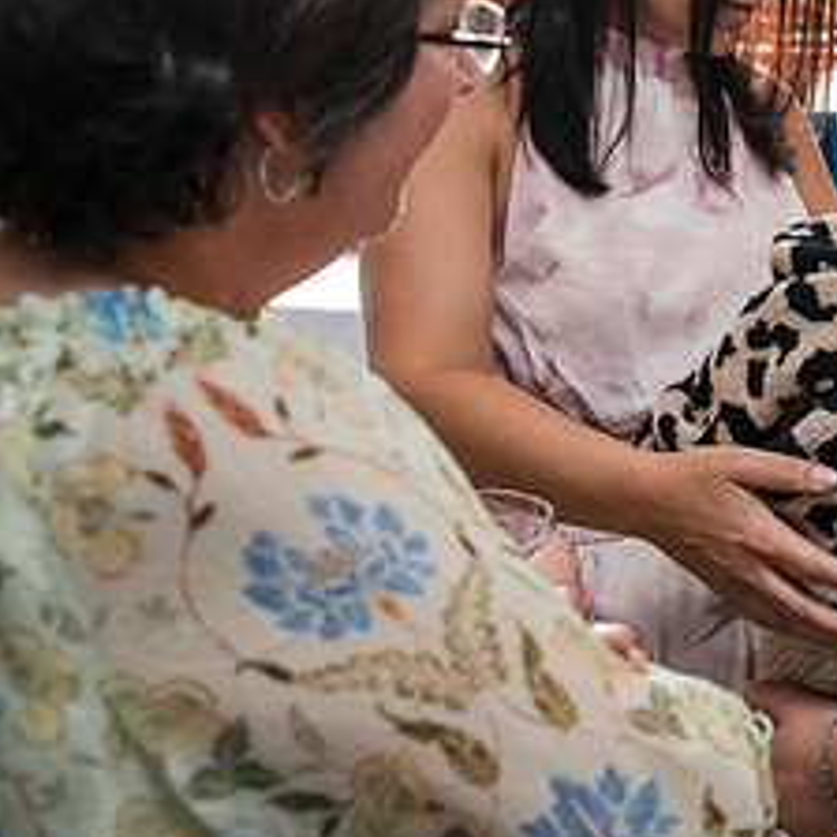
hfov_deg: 20.6
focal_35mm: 77
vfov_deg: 22.2
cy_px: 177
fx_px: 2106
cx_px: 1080
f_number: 4
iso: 1600
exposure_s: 1/250
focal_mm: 35
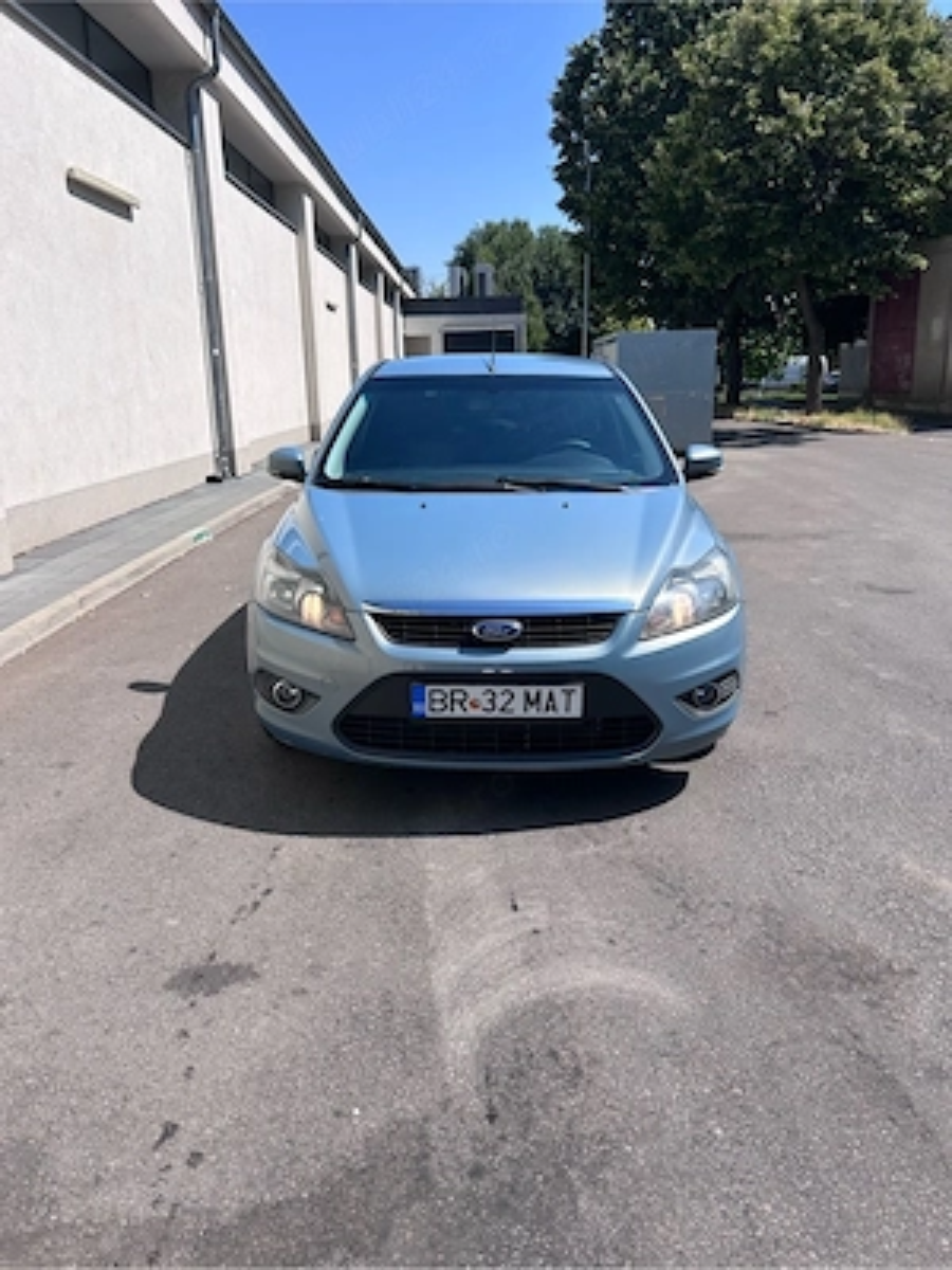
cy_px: 635
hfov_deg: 53.1
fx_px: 953
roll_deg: +1.6
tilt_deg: -15.2
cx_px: 476
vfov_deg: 67.3
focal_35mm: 26
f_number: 1.5
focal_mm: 5.7
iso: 50
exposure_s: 1/3968
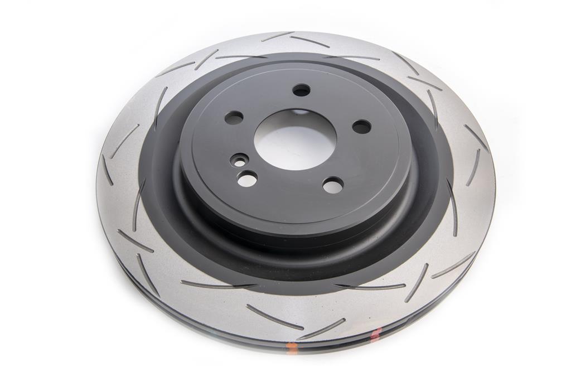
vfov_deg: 27.0
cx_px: 286
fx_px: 793
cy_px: 190
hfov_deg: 39.6
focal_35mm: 50
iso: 100
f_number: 16
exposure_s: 1/160
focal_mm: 50
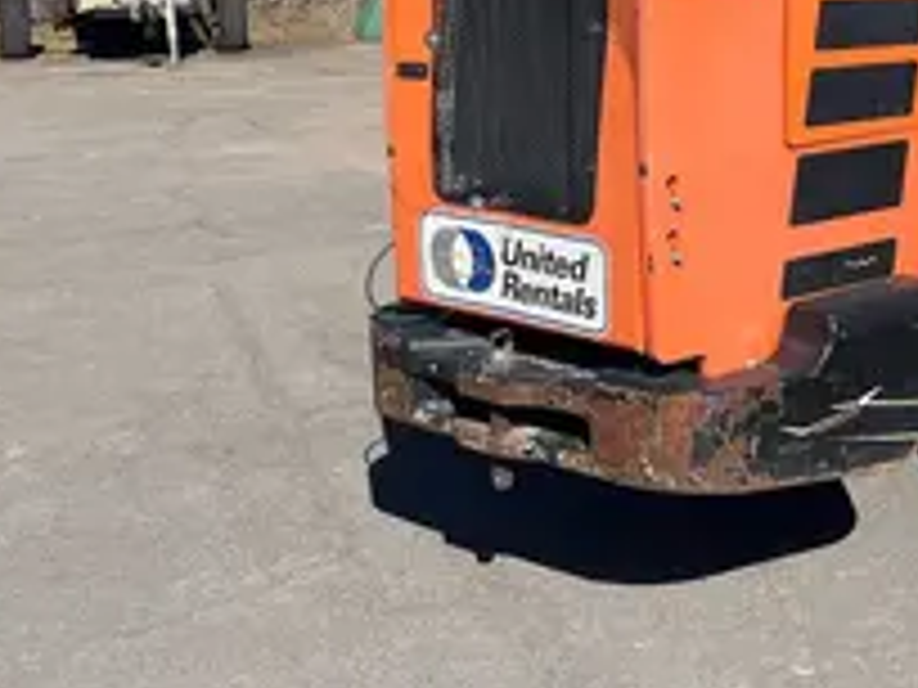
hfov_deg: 24.9
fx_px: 1856
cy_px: -34
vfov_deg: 20.2
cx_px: 1116
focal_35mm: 70
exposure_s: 1/4310
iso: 50
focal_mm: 5.1
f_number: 1.6
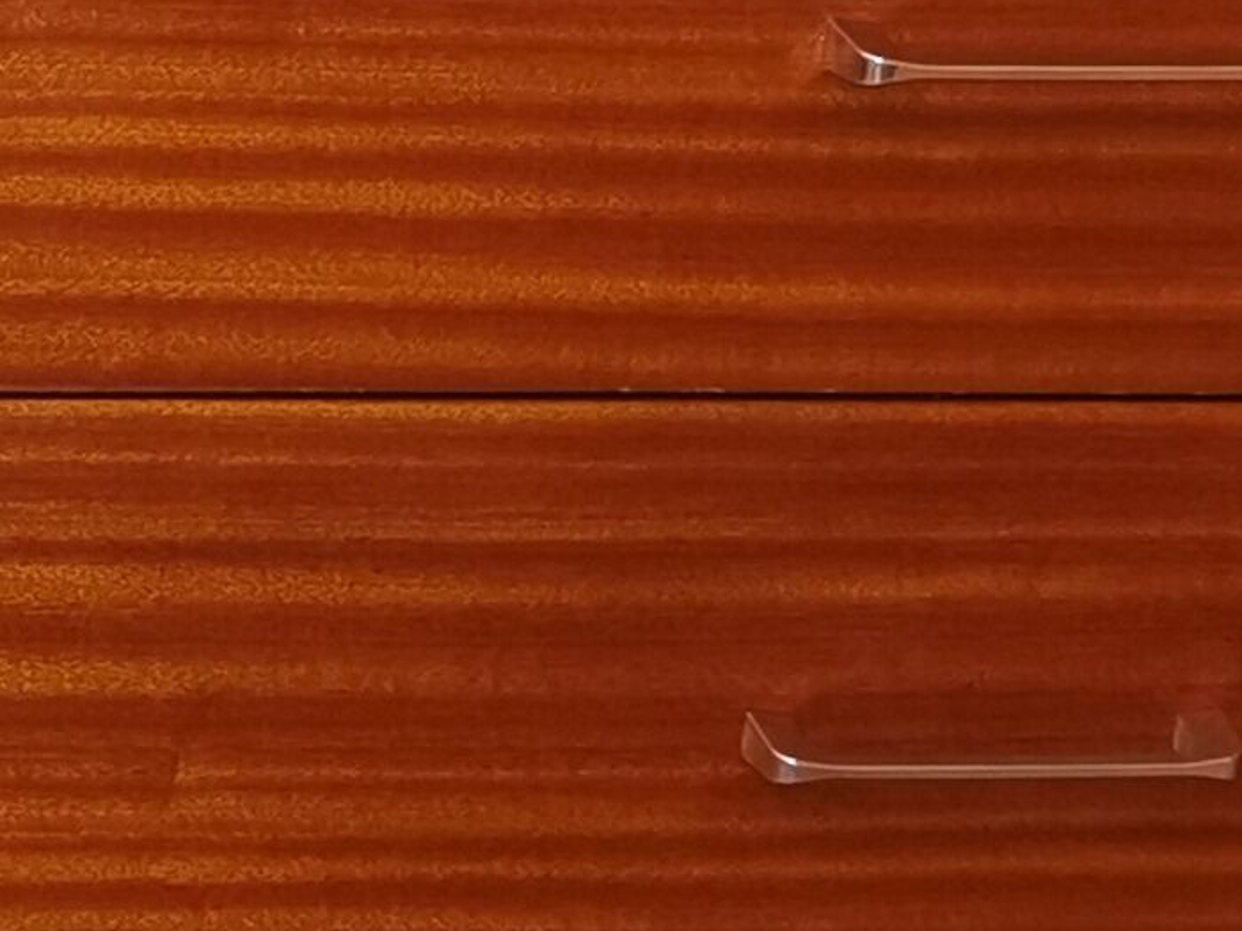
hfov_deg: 13.5
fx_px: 5058
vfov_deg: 10.5
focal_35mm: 141
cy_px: 590
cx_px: -313
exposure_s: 1/50
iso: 320
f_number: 1.6
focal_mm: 5.56
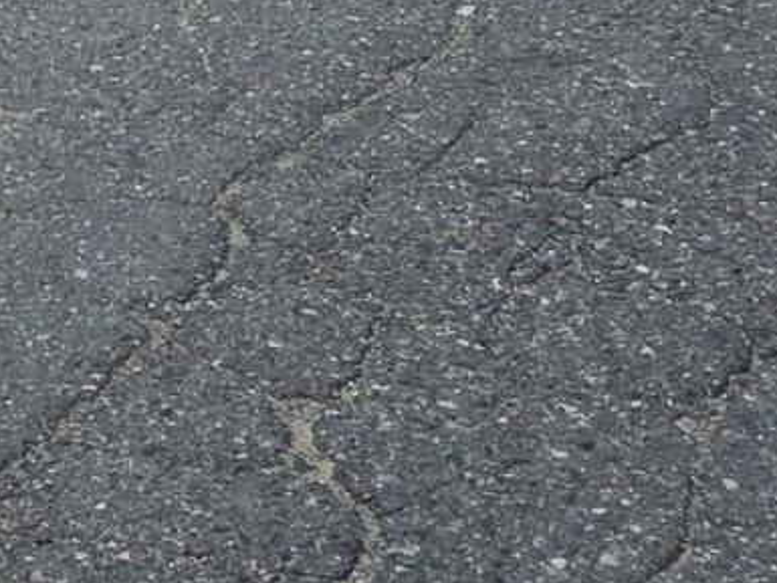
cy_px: -1354
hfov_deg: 9.9
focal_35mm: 179
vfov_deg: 7.1
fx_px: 4019
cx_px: -961
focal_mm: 6.3
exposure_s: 1/4057
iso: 80
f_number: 1.7
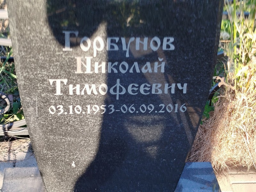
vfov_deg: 53.1
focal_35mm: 26
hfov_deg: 67.3
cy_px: 96
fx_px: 192
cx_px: 128
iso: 50
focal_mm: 5.31
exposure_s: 1/100
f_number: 1.7
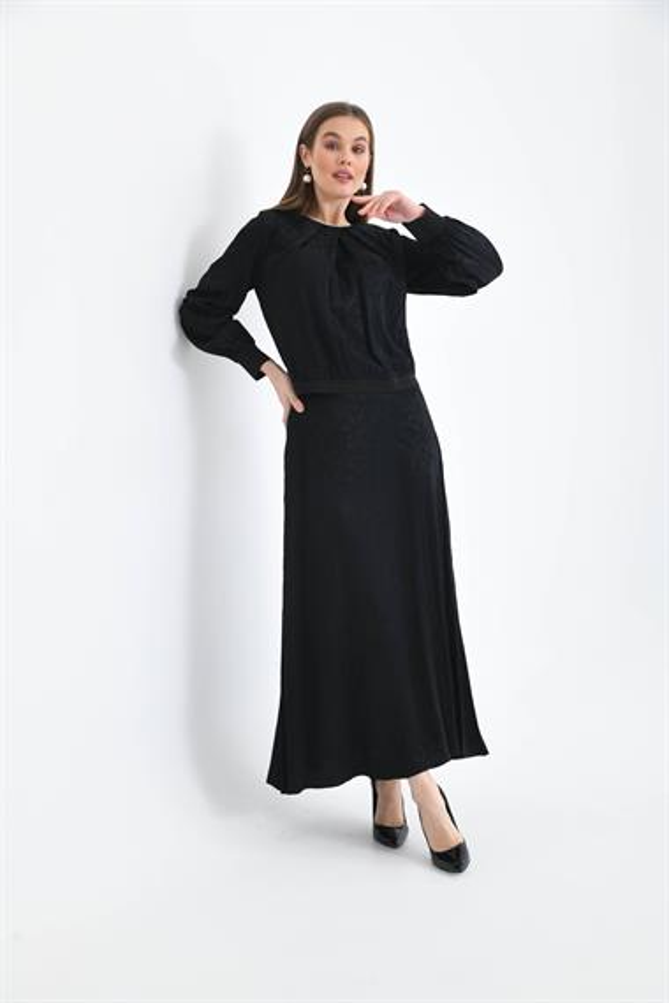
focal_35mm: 50
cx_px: 334
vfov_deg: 39.6
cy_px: 502
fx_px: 1394
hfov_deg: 27.0
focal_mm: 50
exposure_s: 1/125
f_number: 7.1
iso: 250
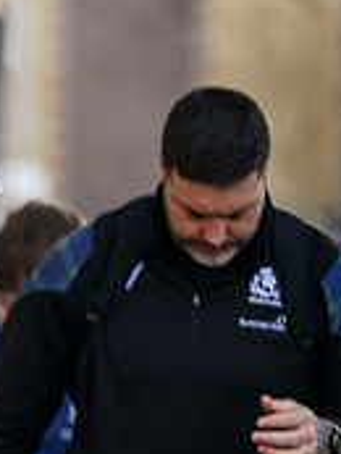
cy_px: 614
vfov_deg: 2.5
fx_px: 10534
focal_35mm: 803
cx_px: -531
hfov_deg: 1.8
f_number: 2.8
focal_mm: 200
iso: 400
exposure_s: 1/1250
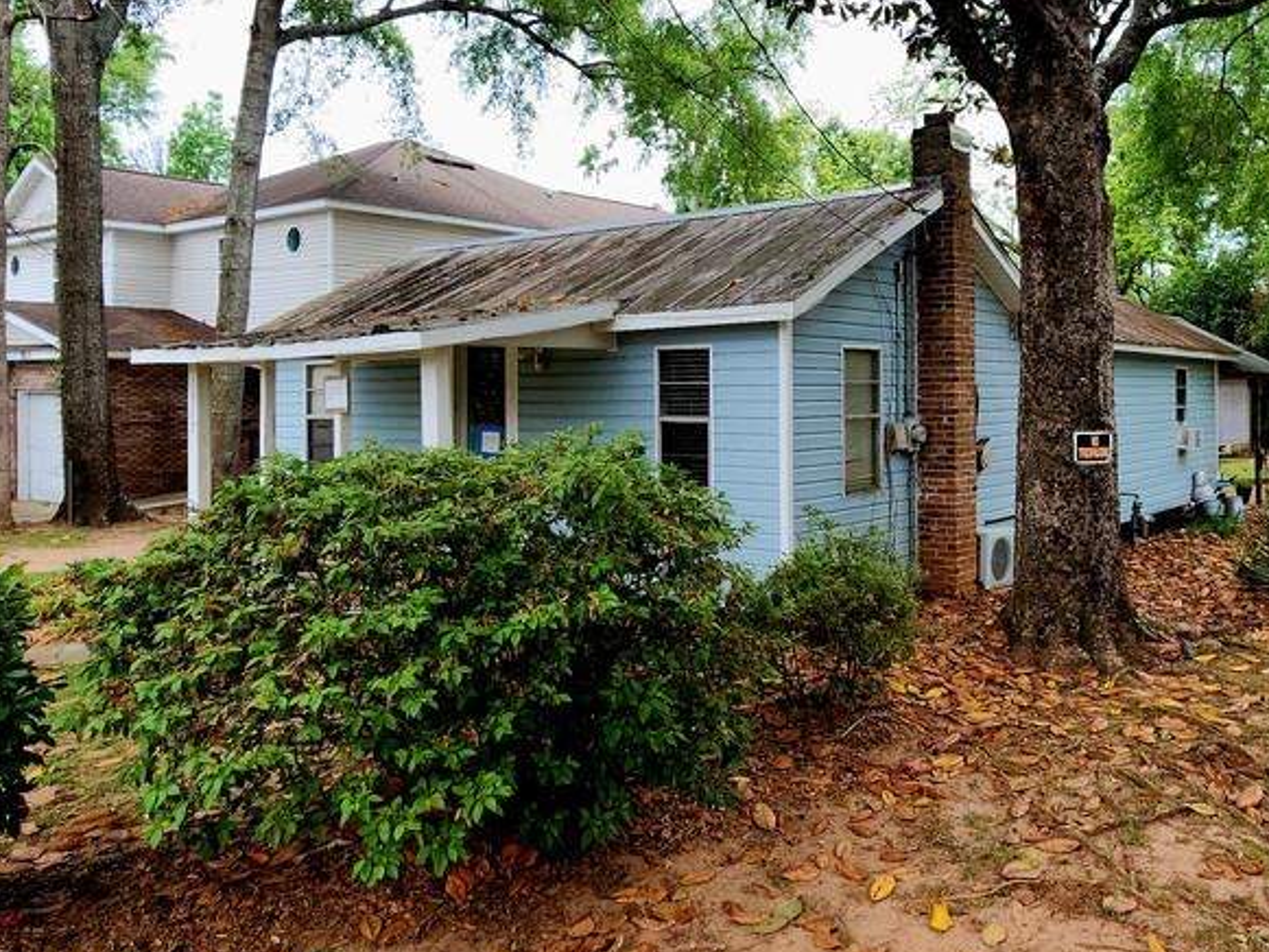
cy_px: 376
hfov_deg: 88.4
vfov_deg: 73.8
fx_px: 623
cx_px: 826
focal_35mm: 17
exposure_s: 1/123
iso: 50
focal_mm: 2.2
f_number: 2.2
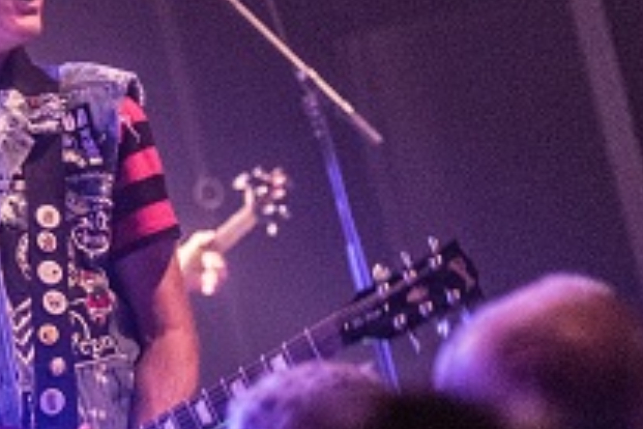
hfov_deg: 8.4
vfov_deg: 5.6
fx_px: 4358
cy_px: 272
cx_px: 6
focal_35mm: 244
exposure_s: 1/100
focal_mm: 70
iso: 2500
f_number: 2.8
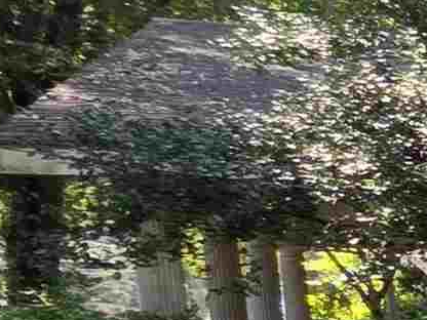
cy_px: 408
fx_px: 1184
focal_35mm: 96
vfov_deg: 14.8
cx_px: 1462
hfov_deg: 9.8
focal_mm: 2.2
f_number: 1.9
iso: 40
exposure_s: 1/279
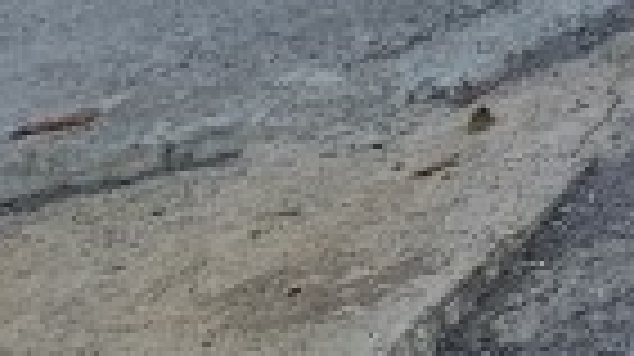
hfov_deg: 10.7
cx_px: 2019
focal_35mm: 103
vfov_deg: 8.8
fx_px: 1730
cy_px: -825
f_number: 2.2
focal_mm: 2.2
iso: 50
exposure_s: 1/1709
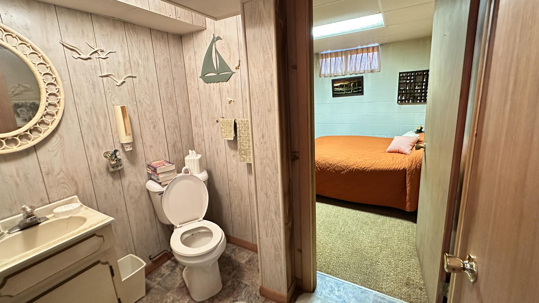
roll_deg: +3.0
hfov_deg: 99.4
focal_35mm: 16
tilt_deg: -11.3
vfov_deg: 67.0
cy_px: 143
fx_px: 229
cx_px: 266
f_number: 2.2
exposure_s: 1/40
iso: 1000
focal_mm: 2.22
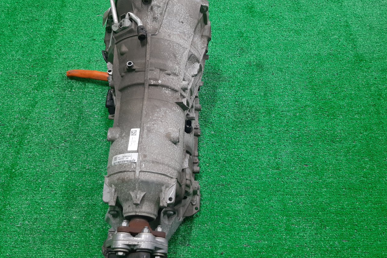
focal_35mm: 31
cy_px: 126
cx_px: 184
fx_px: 333
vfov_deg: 42.3
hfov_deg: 60.3
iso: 79
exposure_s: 1/50
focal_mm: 3.93
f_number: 1.7
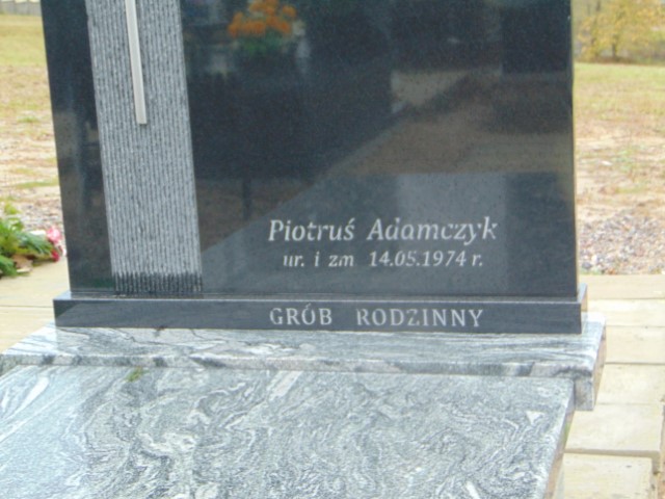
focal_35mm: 71
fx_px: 1364
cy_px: 250
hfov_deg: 27.4
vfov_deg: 20.7
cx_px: 332
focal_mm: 12.8
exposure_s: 1/30
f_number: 3.7
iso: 160
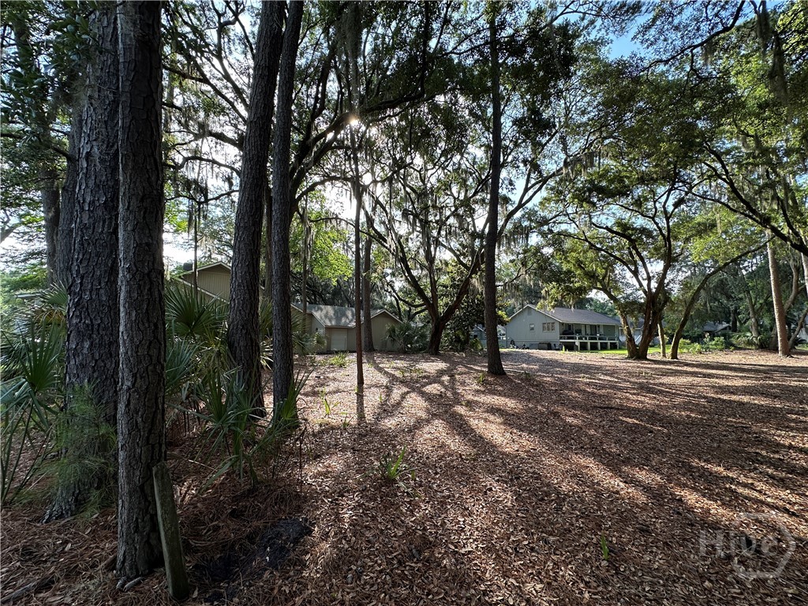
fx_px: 327
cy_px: 303
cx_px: 404
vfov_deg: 85.7
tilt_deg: +6.1
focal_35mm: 14
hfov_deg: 102.1
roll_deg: -1.2
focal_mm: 2.22
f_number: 2.2
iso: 40
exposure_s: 1/356
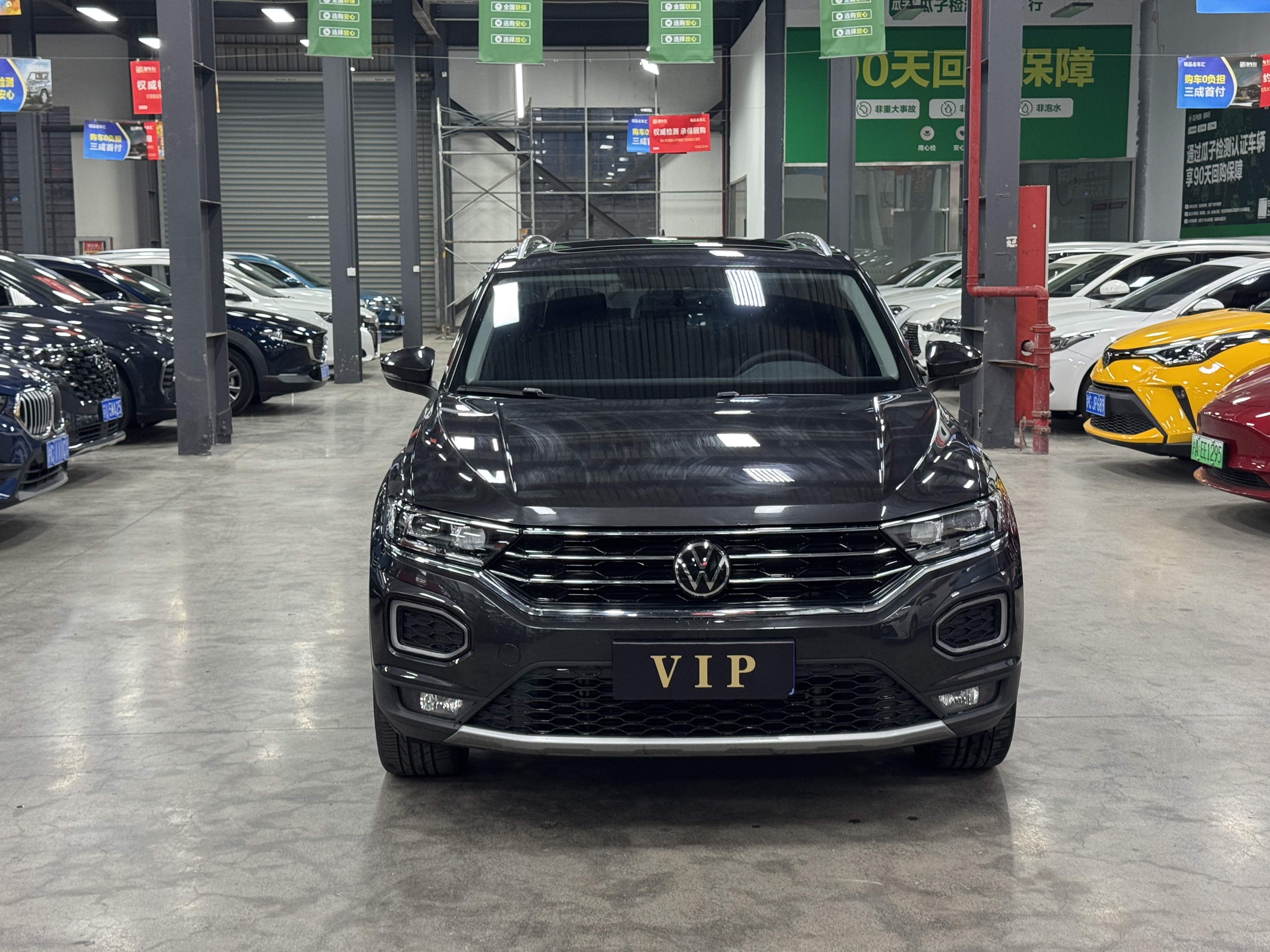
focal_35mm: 48
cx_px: 635
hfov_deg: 39.7
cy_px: 476
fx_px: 1761
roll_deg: +0.8
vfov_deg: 30.3
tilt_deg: -6.9
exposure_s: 1/60
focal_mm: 6.76
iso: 160
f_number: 1.78
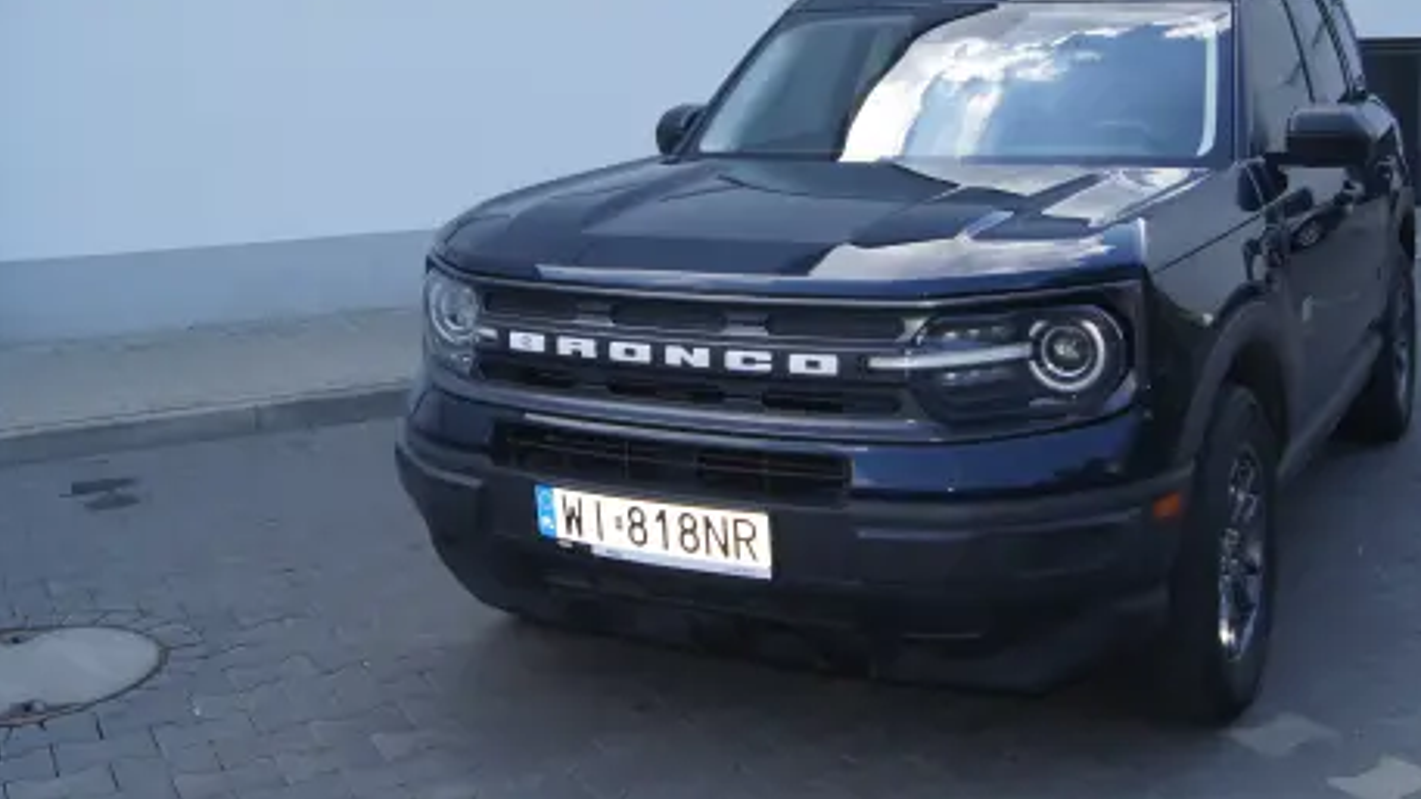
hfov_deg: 46.2
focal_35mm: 44
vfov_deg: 26.7
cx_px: 830
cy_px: 183
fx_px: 1658
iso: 100
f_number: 8
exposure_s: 1/100
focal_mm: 20
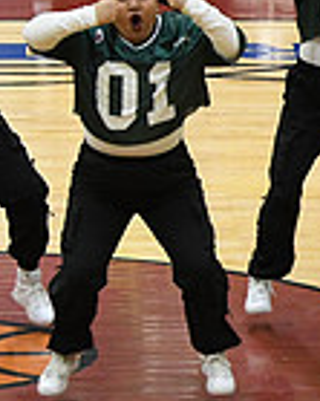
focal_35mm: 411
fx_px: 4871
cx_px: 784
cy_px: 111
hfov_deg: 3.7
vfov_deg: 4.7
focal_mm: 70
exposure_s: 1/250
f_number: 4
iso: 3200
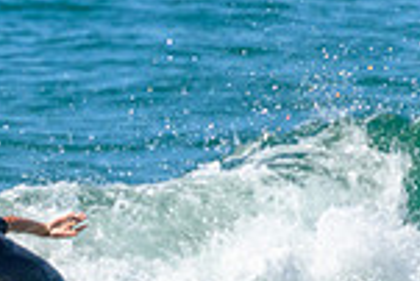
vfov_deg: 0.3
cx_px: -22
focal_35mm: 4228
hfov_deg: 0.5
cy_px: 294
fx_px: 49373
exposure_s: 1/2000
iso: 1250
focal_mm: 800
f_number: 11
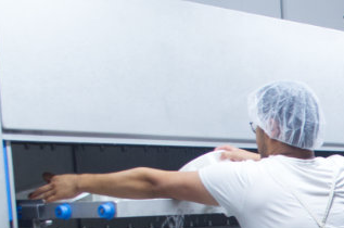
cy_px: 290
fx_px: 992
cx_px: 504
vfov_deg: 12.7
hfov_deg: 17.8
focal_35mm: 104
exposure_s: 1/60
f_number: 4
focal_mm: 22
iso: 500
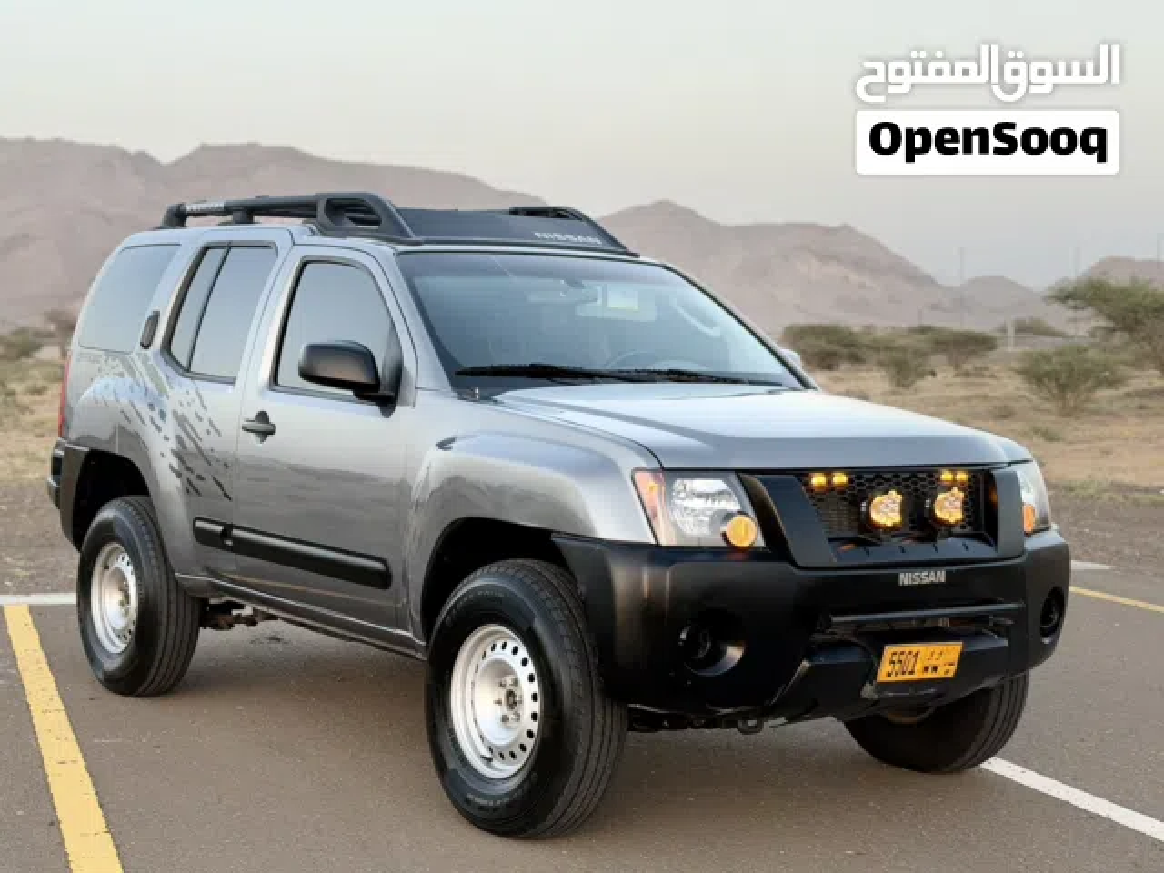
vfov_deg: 30.3
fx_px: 1614
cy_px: 436
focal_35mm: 48
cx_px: 582
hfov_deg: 39.7
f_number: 1.78
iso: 50
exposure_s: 1/130
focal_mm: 6.76
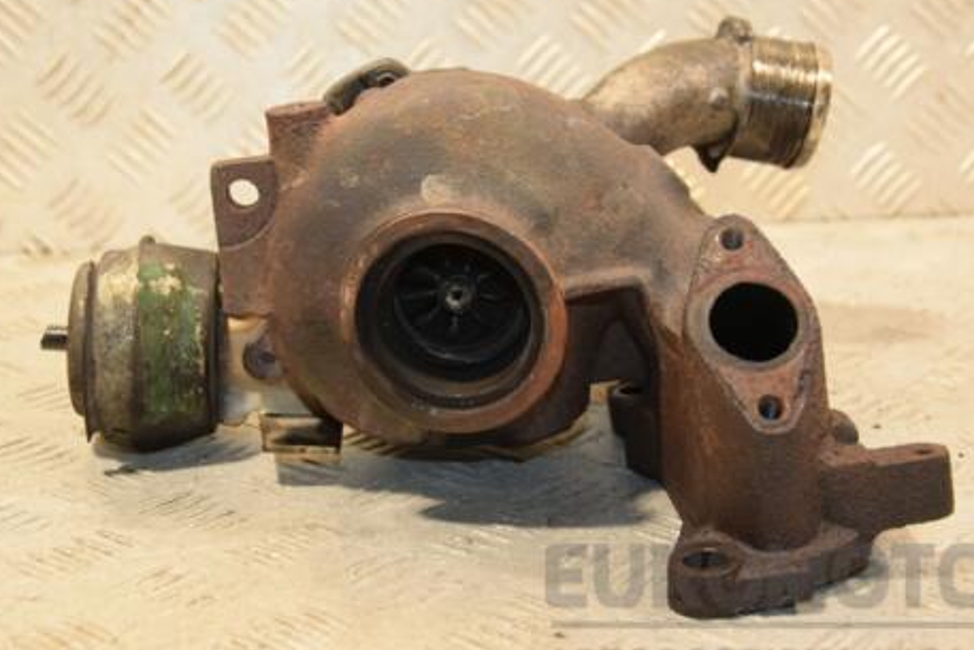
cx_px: 505
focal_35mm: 63
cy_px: 292
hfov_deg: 31.9
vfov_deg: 21.6
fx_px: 1705
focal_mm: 32
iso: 800
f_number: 5
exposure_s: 1/125
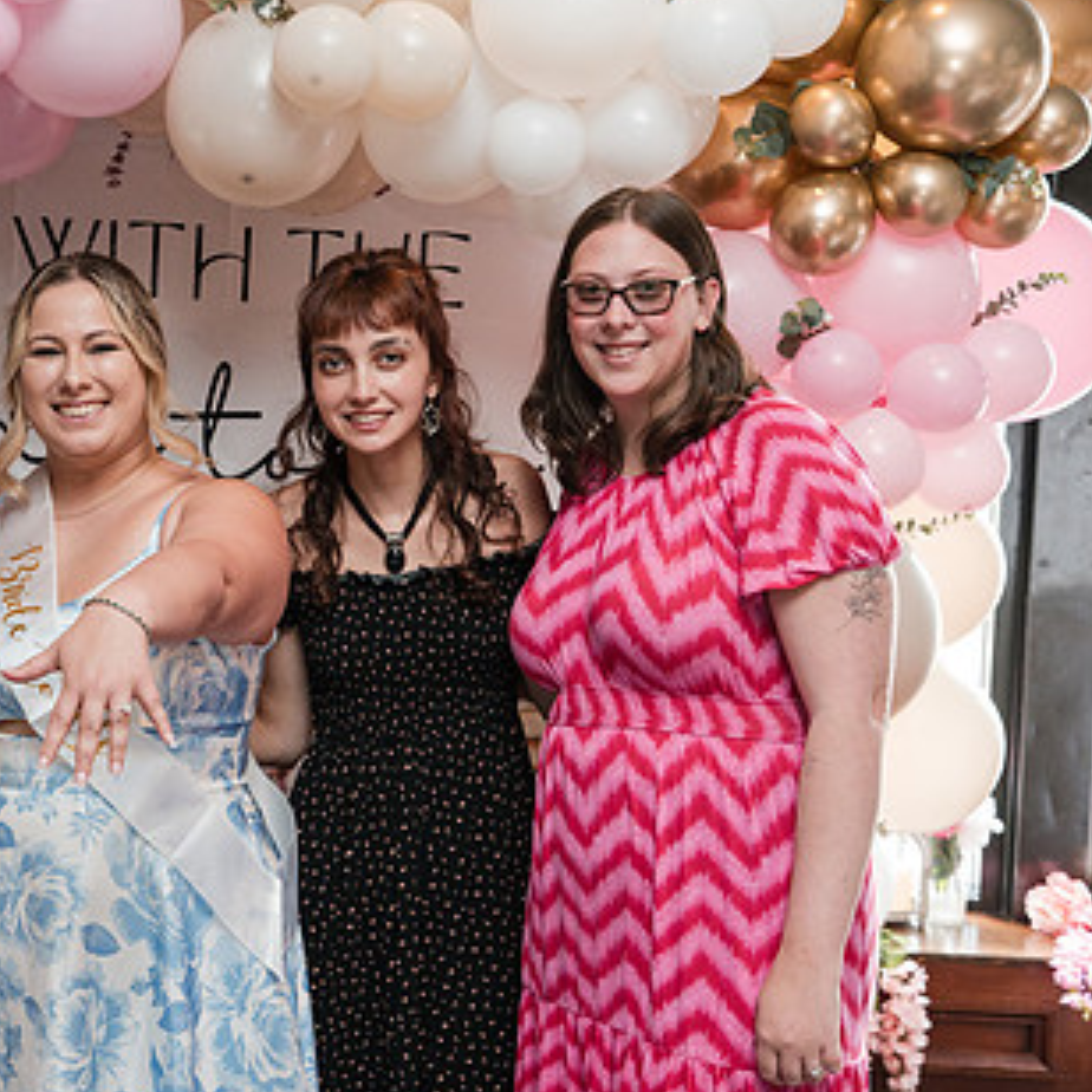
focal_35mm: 64
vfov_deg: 26.9
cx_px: 138
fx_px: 2284
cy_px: 519
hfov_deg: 26.1
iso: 2500
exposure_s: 1/250
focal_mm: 40
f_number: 4
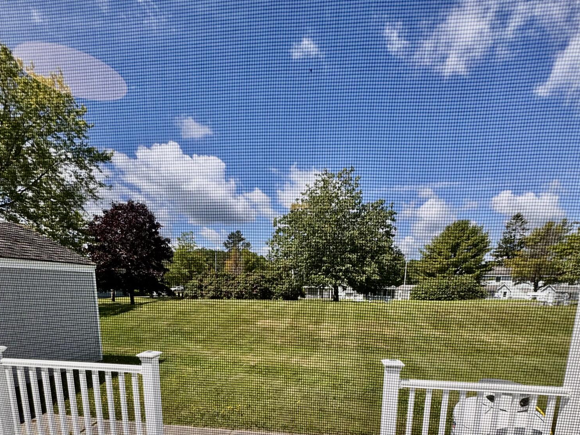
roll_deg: -1.6
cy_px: 340
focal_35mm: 19
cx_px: 293
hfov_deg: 84.7
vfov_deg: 63.5
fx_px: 318
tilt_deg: -9.9
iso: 50
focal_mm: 2.22
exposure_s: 1/1709
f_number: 2.2
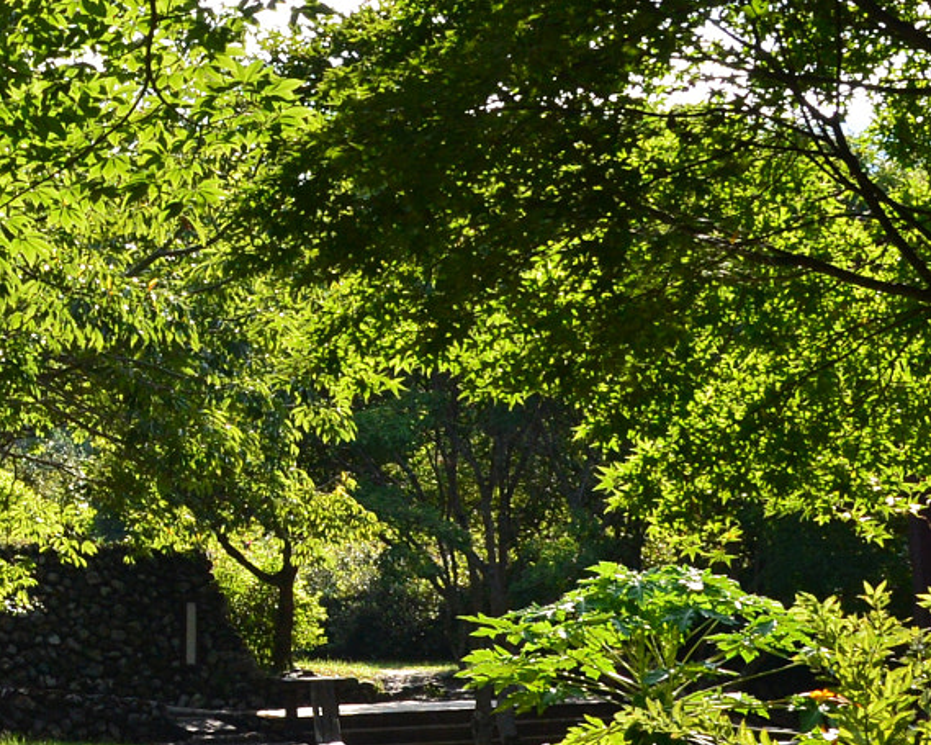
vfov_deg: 11.4
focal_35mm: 135
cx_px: -203
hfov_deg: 13.8
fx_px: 3719
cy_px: 291
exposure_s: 1/500
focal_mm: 40
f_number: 11
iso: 1600
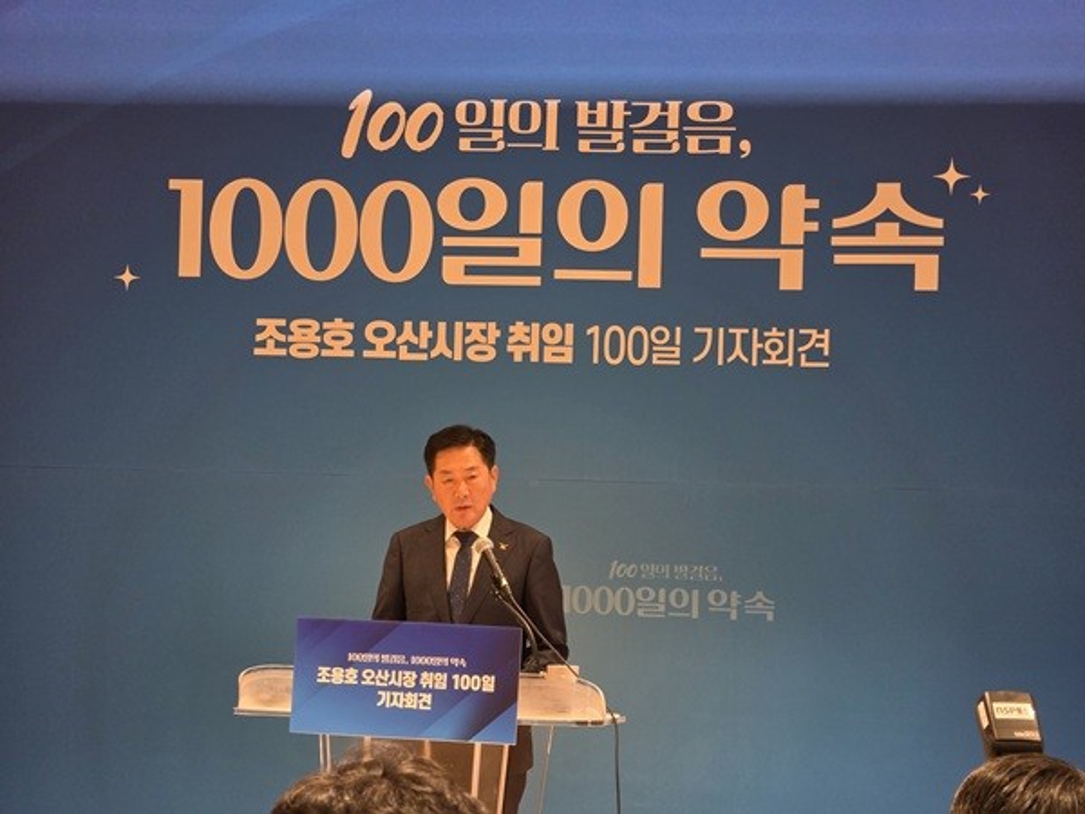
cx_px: 542
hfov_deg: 17.1
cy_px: 407
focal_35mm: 115
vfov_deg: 12.9
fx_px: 3605
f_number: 2.9
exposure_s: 1/120
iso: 500
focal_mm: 18.6
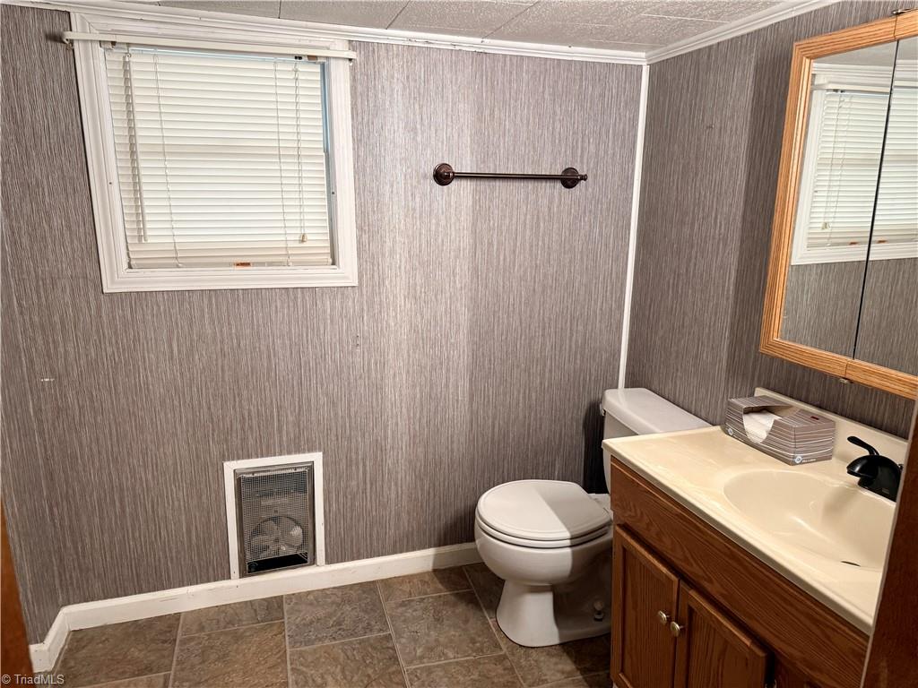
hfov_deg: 71.6
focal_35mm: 24
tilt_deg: -12.8
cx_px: 459
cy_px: 344
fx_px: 636
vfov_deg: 56.8
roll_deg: -1.1
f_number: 1.78
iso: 320
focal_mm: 6.76
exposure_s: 1/60
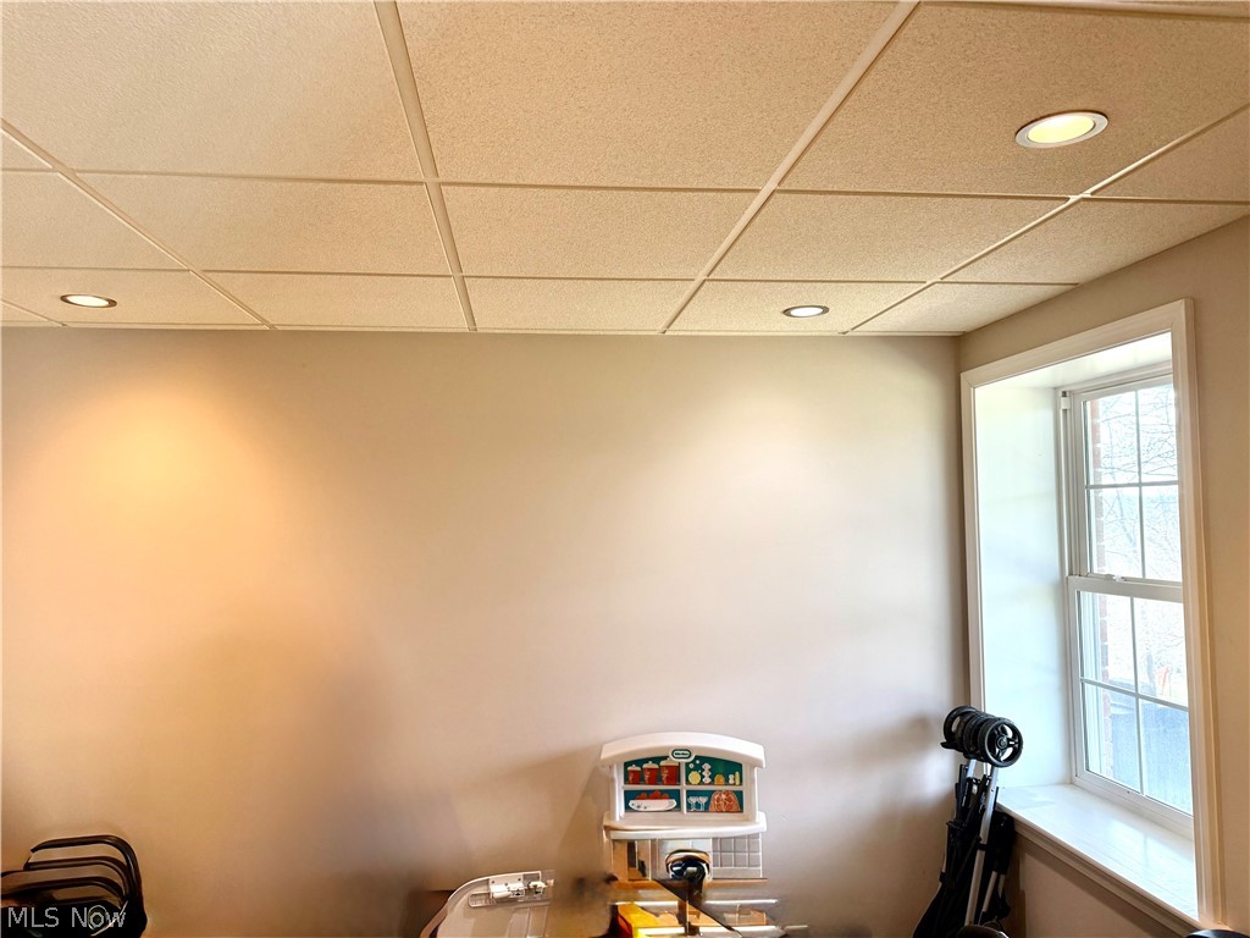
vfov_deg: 56.8
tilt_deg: +2.3
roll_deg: +0.9
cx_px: 625
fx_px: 867
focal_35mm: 24
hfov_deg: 71.6
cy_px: 469
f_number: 1.78
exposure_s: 1/120
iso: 200
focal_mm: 6.76
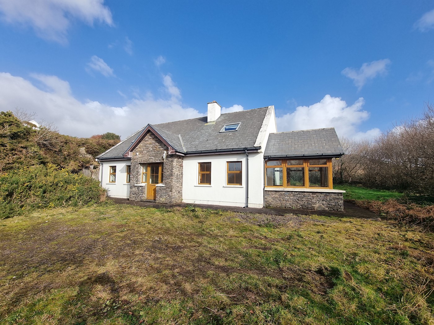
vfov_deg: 89.9
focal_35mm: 13
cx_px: 217
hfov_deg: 106.2
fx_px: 163
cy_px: 162
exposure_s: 1/1744
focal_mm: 2.2
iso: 50
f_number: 2.2
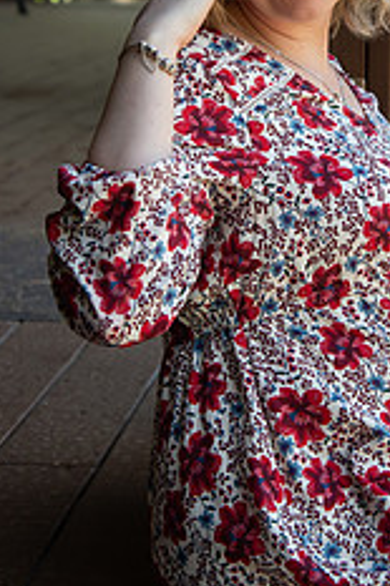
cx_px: 307
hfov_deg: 12.2
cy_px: 86
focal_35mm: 112
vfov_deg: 18.0
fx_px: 1823
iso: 400
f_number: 5
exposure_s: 1/400
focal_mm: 58
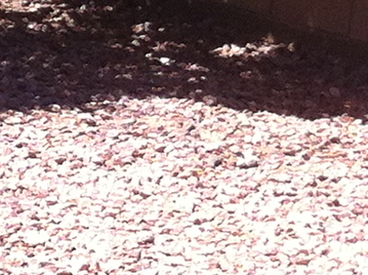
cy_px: 23
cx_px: -888
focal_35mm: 253
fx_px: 2685
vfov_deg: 5.8
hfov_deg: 6.8
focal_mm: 3.85
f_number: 2.8
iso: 80
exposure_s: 1/580
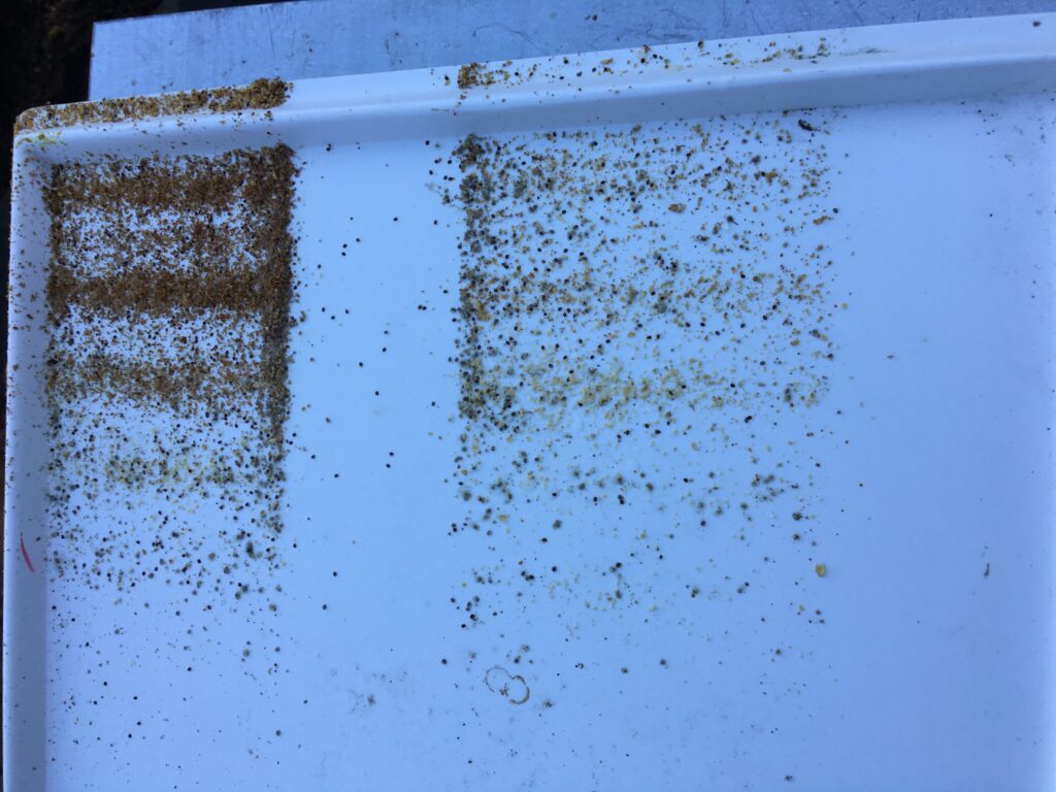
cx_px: 528
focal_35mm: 29
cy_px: 396
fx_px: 885
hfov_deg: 61.7
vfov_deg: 48.2
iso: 25
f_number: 2.2
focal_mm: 4.15
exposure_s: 1/246
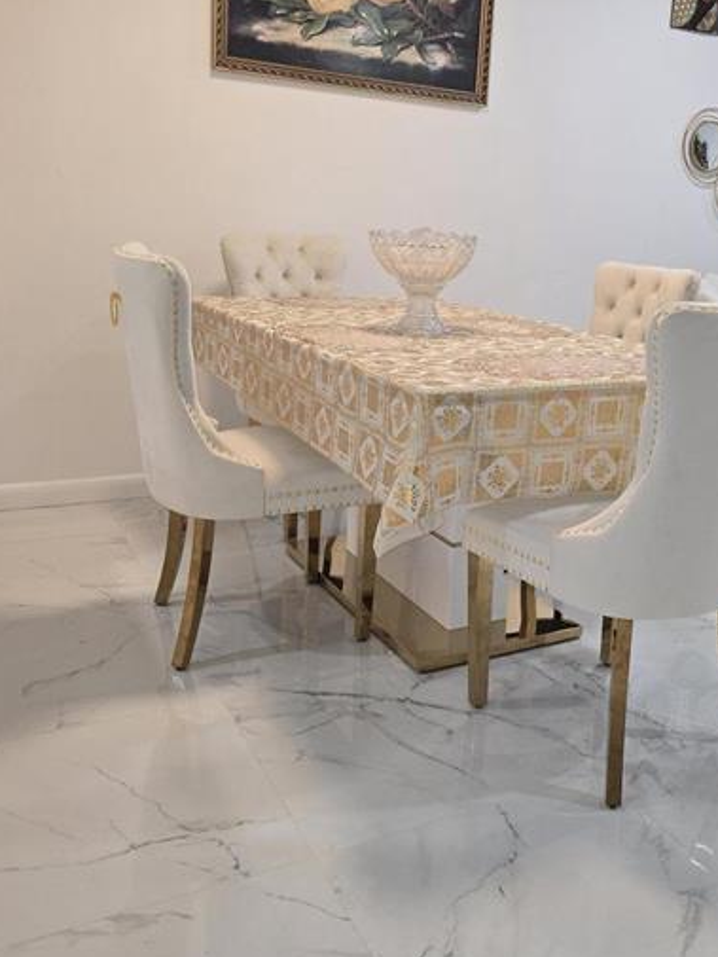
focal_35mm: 35
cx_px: 474
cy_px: 406
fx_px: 968
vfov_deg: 52.4
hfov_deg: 40.3
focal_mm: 6.3
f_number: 1.7
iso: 100
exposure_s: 1/60
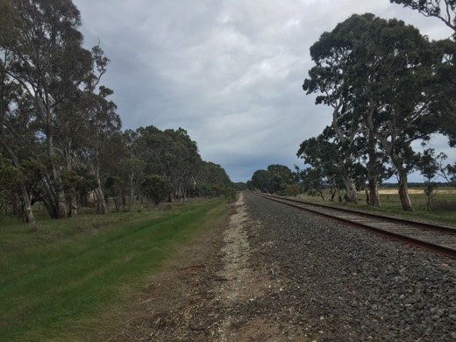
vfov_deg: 48.2
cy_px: 171
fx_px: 382
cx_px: 228
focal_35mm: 29
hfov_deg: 61.7
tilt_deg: +3.6
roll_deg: +2.2
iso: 32
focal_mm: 4.15
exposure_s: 1/1364
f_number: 2.2
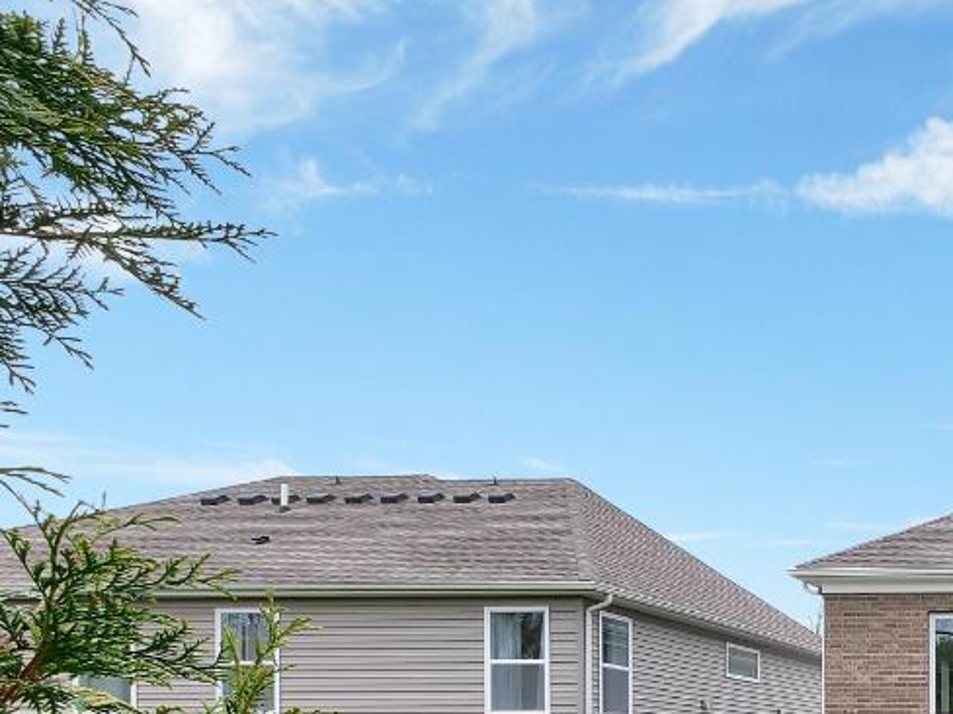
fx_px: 1184
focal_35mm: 43
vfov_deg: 30.1
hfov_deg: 33.3
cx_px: 1215
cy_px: 787
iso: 200
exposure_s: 1/160
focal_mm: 7
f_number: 7.1
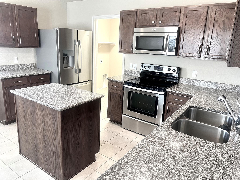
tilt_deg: -15.0
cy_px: 90
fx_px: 180
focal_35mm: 26
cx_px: 120
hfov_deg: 67.3
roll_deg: -2.2
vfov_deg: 53.1
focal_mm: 5.7
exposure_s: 1/60
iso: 100
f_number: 1.5
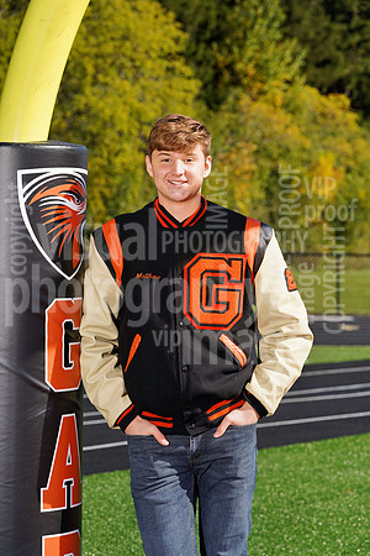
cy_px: 278
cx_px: 185
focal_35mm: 142
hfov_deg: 9.7
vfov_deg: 14.4
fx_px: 2189
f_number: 8
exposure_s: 1/200
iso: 100
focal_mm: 142
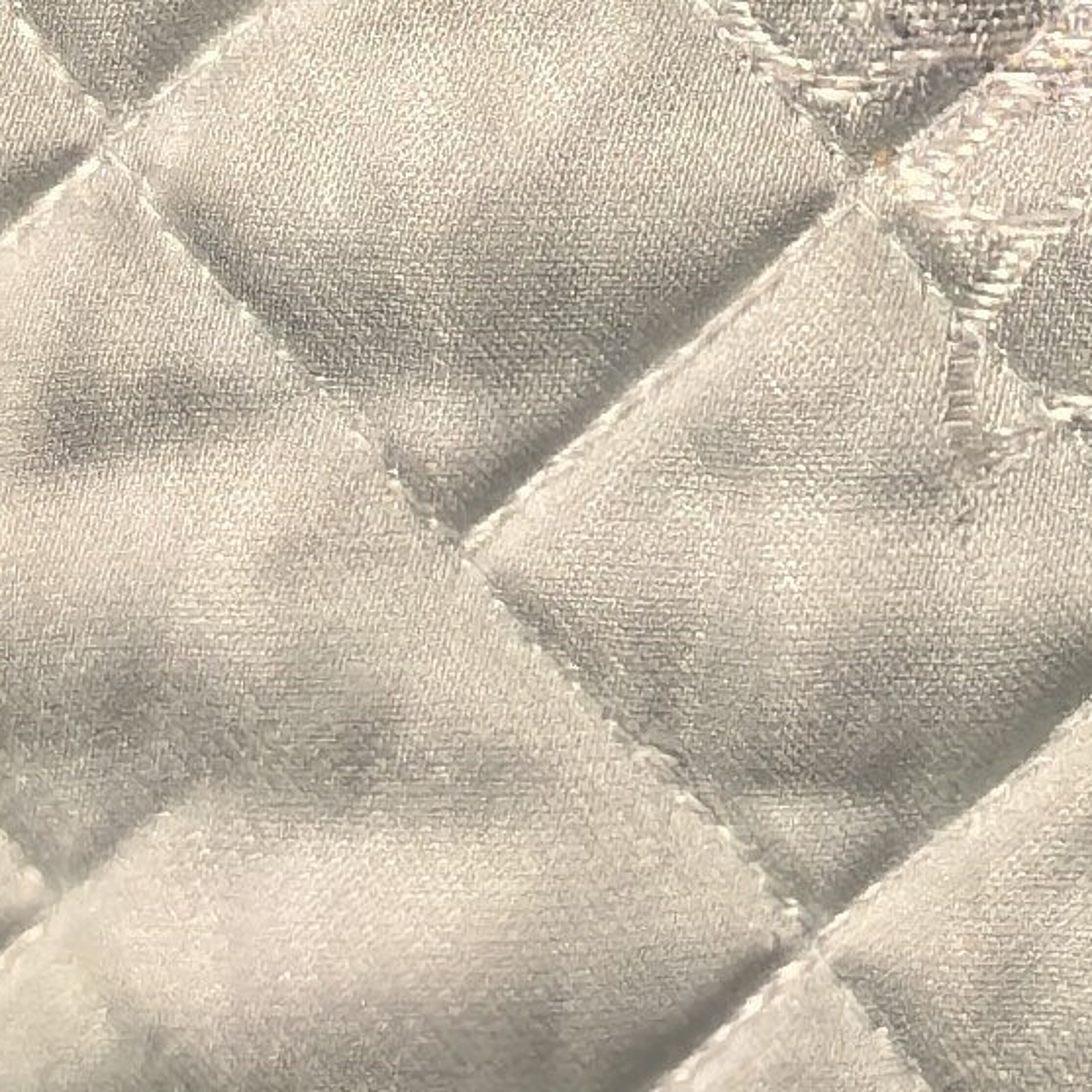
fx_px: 5568
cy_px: -2578
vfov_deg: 8.5
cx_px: 2215
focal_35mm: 156
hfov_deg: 10.3
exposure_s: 1/692
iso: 1250
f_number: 2
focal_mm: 6.98
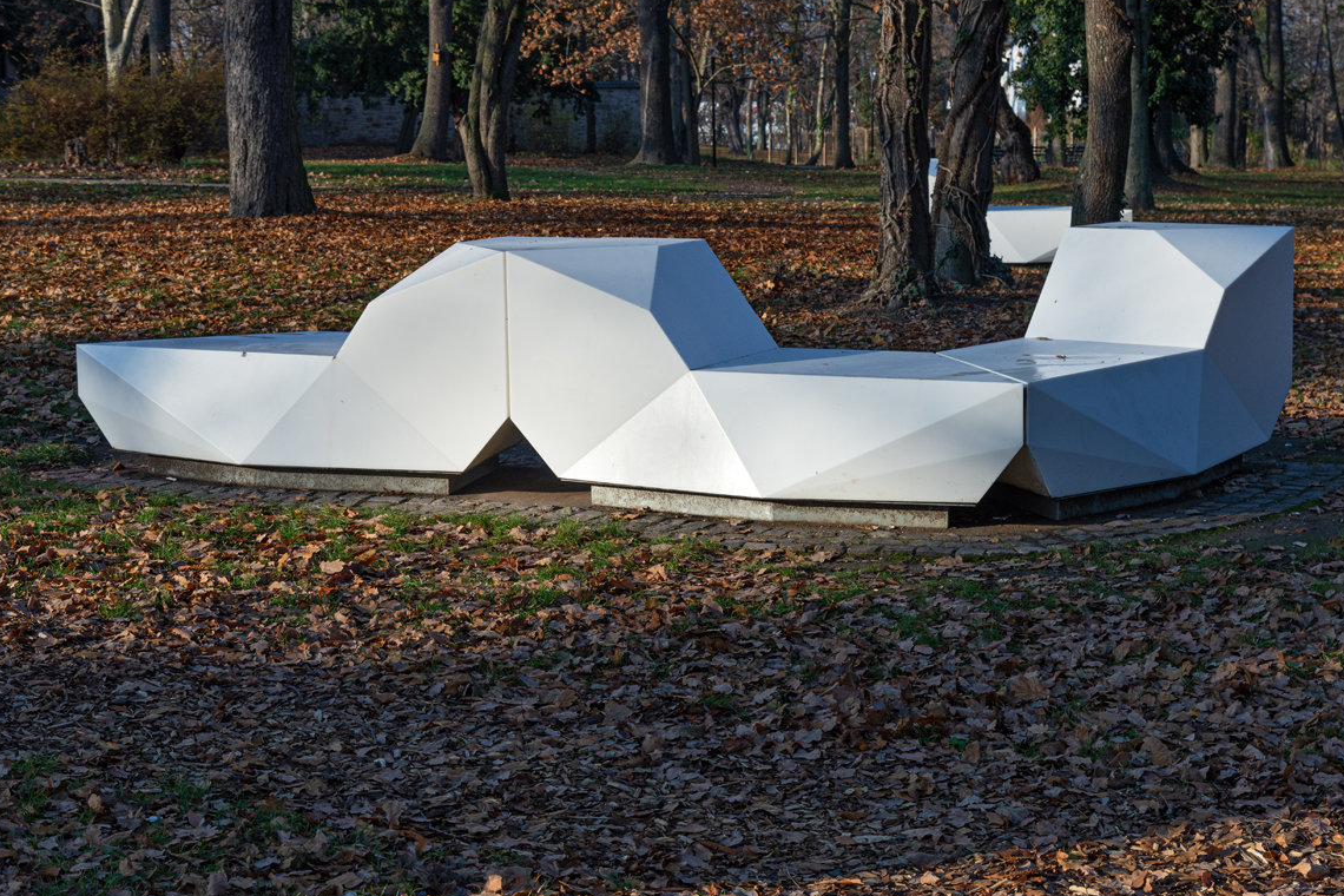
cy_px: 459
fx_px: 2240
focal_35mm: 60
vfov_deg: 22.6
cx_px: 644
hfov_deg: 33.4
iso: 200
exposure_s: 1/800
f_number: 6.3
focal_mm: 38
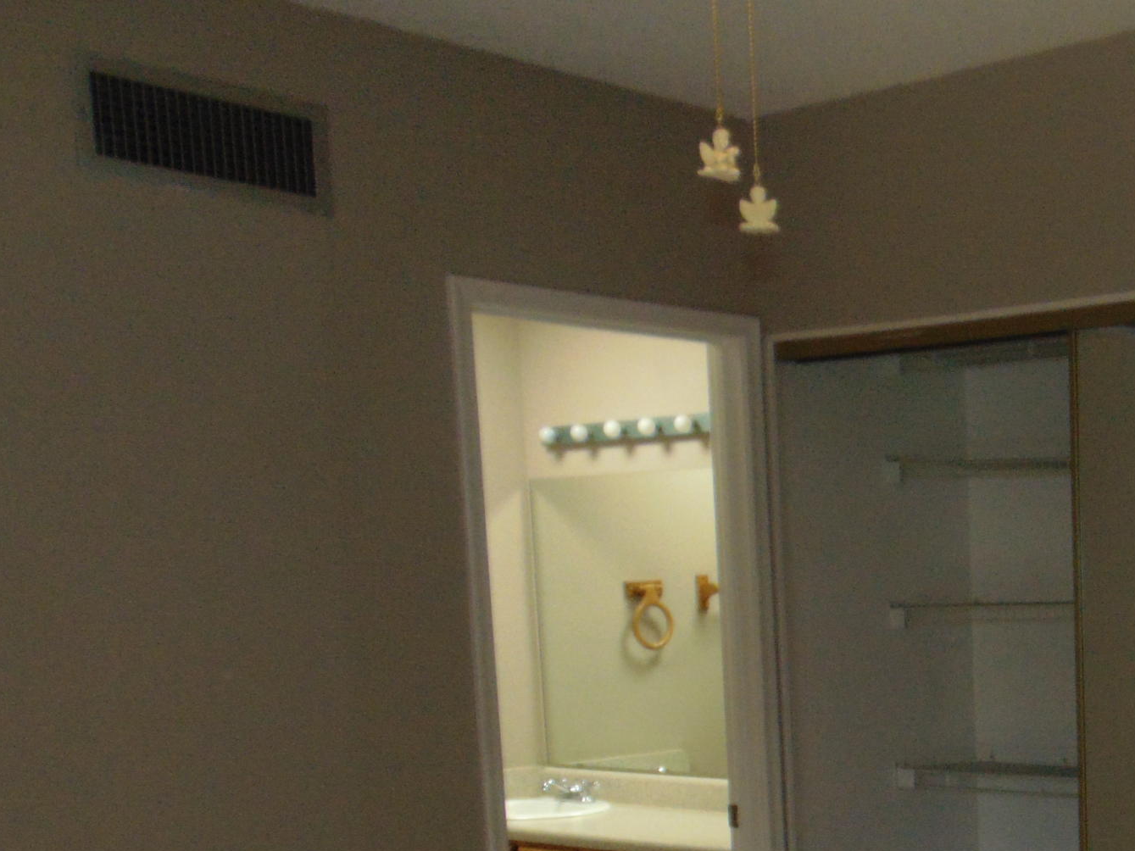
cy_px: 886
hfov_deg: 31.2
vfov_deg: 24.7
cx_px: 1199
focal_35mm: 56
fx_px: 1836
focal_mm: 4.5
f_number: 3
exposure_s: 1/30
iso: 200
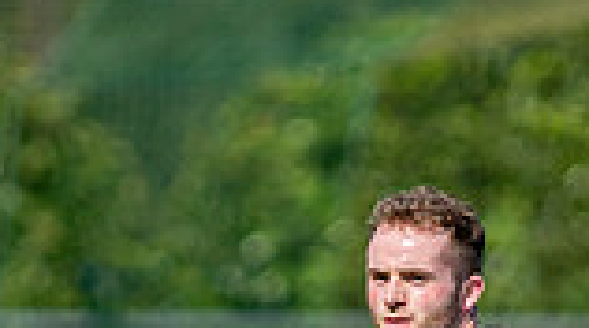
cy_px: 560
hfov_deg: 1.2
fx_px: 28607
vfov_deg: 0.7
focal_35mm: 1836
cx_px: 492
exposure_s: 1/2000
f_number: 2.8
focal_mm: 300
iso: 100
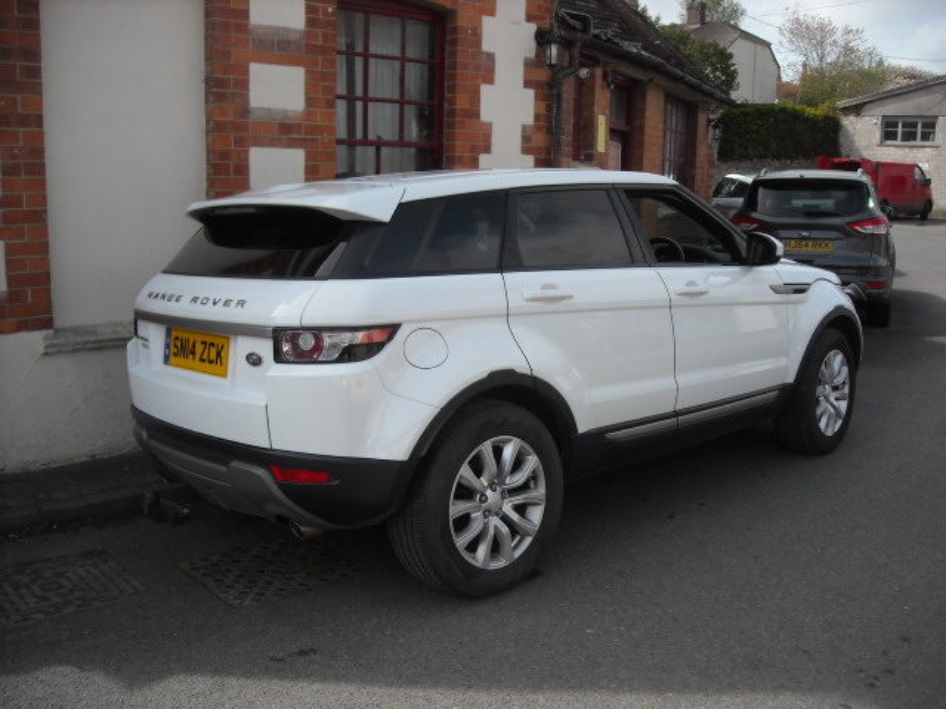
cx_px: 473
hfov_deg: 52.6
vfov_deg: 40.7
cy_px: 354
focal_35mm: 35
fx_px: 956
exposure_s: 1/209
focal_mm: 5.7
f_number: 5.6
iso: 64
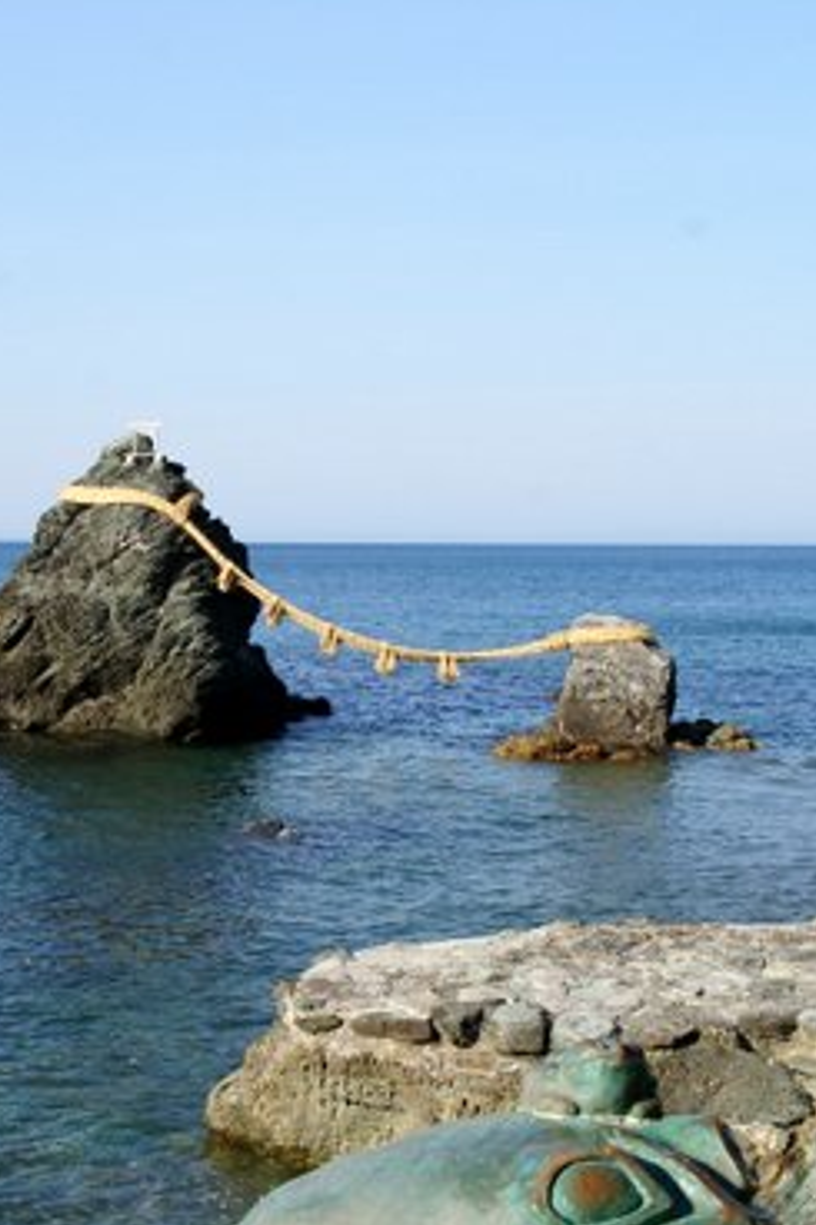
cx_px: 265
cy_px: 736
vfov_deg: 34.9
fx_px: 1940
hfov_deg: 23.6
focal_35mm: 57
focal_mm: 28
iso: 200
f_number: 13
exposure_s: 1/160
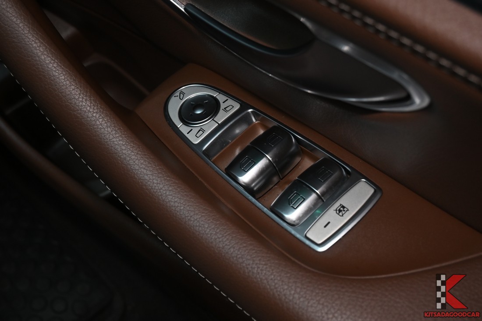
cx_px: 241
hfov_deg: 43.6
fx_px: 602
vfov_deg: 29.9
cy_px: 160
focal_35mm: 45
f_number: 6.7
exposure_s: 1/45
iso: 560
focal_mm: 30.5
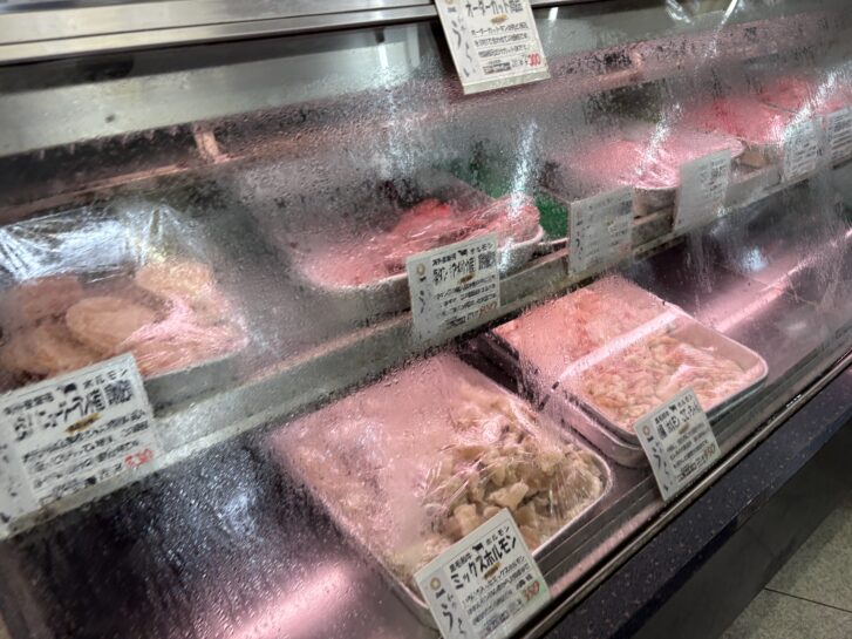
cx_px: 426
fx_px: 640
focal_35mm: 26
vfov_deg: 53.0
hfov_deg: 67.3
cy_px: 320
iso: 64
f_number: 1.6
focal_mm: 5.96
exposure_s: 1/60
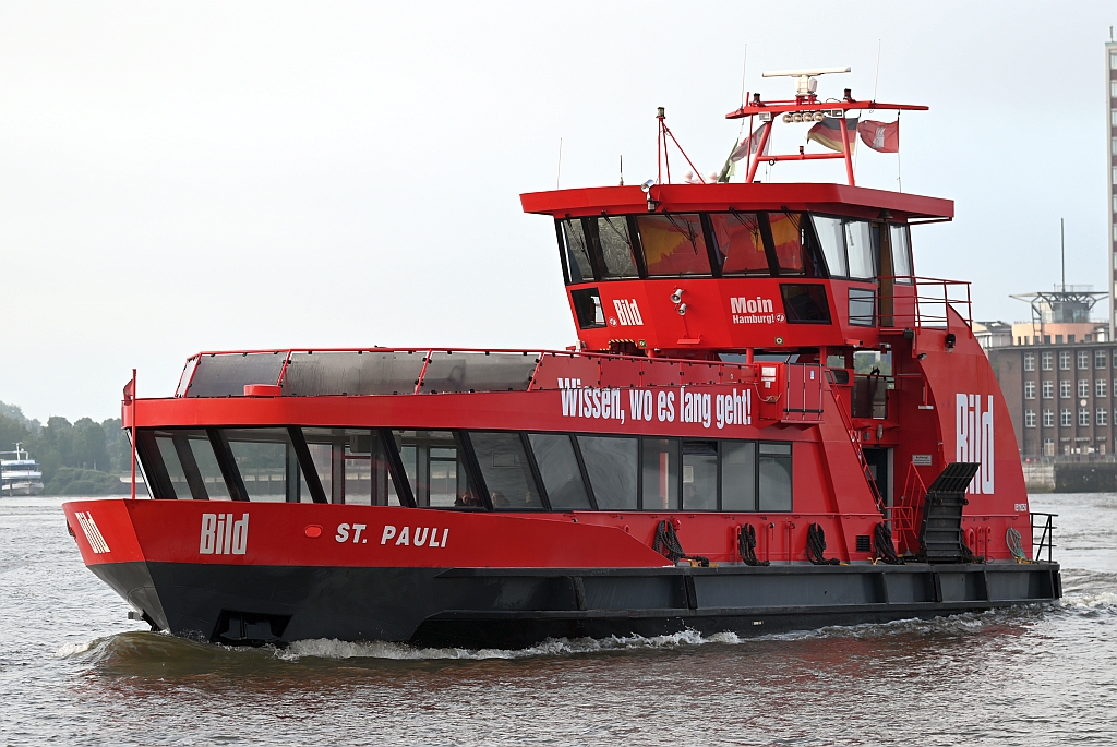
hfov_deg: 15.2
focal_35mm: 135
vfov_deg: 10.2
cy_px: 374
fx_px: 4193
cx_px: 558
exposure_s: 1/200
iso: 100
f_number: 5
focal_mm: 135
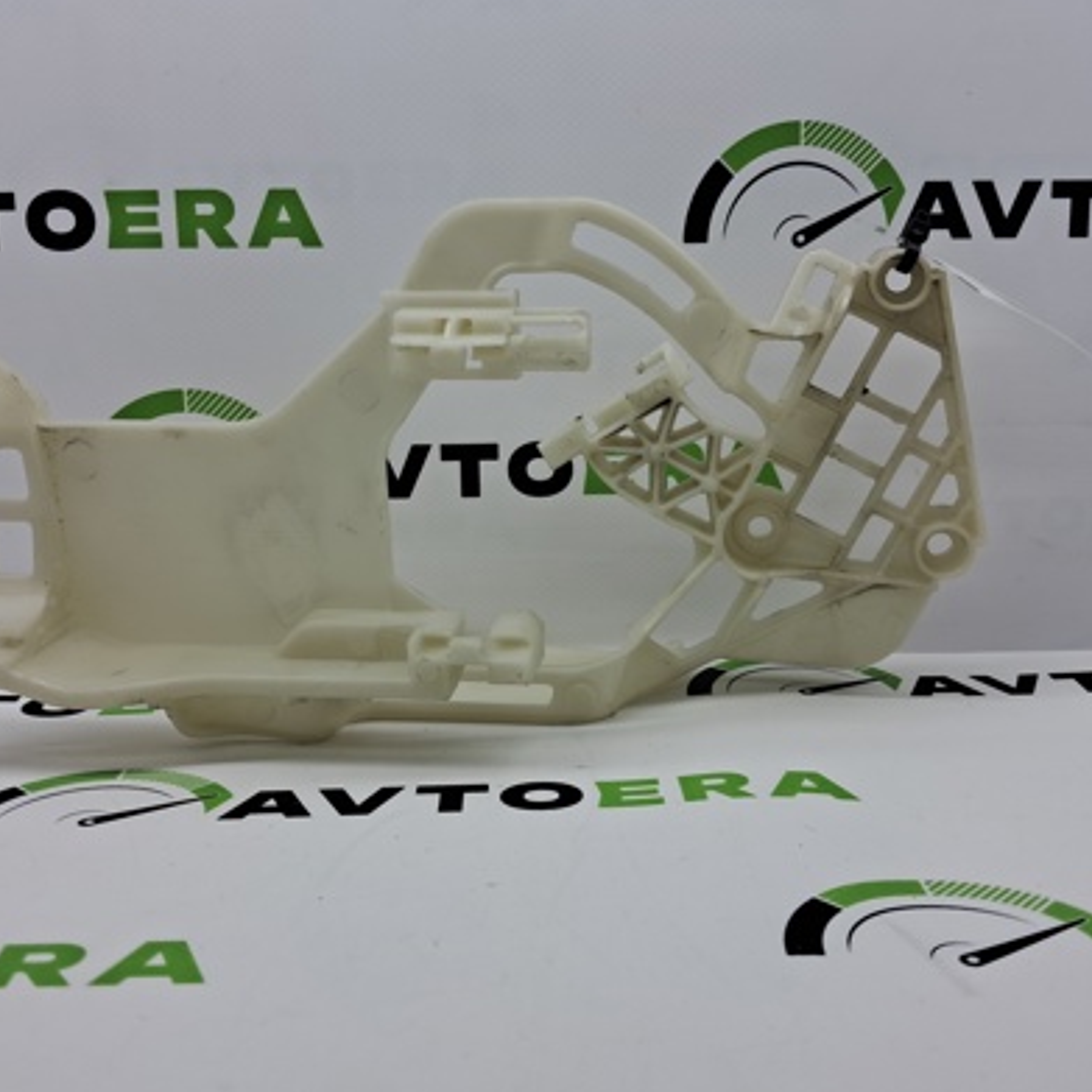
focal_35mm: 39
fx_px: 1392
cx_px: 559
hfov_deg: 42.8
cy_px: 552
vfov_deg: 42.8
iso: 50
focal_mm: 4
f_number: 1.8
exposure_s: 1/120
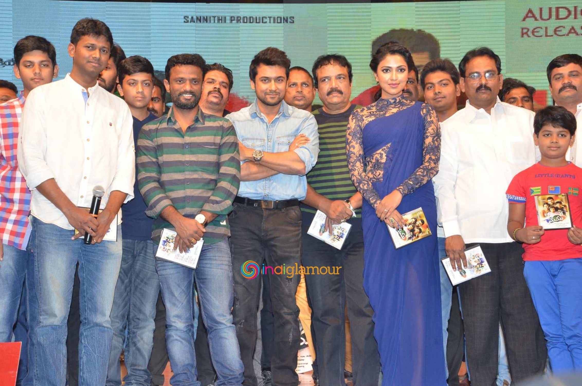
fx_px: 1162
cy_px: 193
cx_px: 291
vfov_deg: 18.8
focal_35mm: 72
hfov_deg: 28.1
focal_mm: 48
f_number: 8
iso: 1600
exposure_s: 1/125
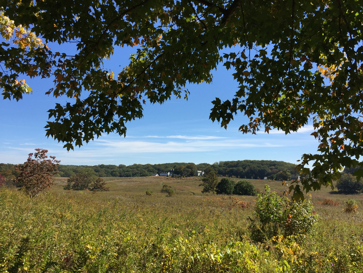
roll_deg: -1.7
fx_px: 304
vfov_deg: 48.2
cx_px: 182
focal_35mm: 29
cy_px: 136
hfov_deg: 61.7
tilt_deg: +7.1
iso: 32
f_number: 2.2
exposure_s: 1/2326
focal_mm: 4.15
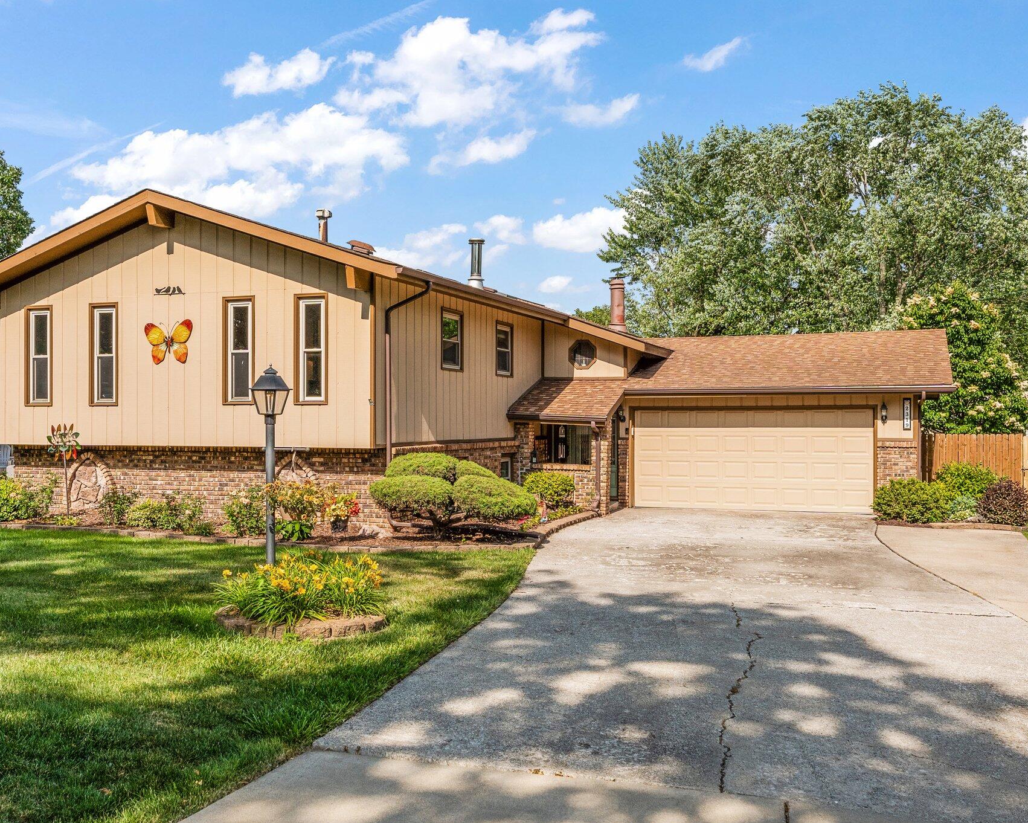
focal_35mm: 35
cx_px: 483
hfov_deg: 51.5
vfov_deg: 42.2
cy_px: 412
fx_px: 1065
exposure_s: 1/160
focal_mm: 20.8
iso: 400
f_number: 8
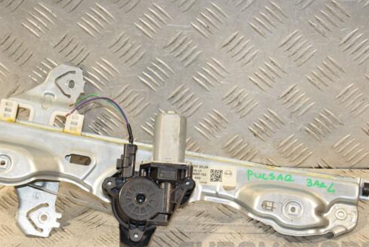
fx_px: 953
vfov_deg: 14.7
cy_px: 151
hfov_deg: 21.9
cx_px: 165
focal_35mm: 93
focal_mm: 50
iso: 800
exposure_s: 1/200
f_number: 7.1
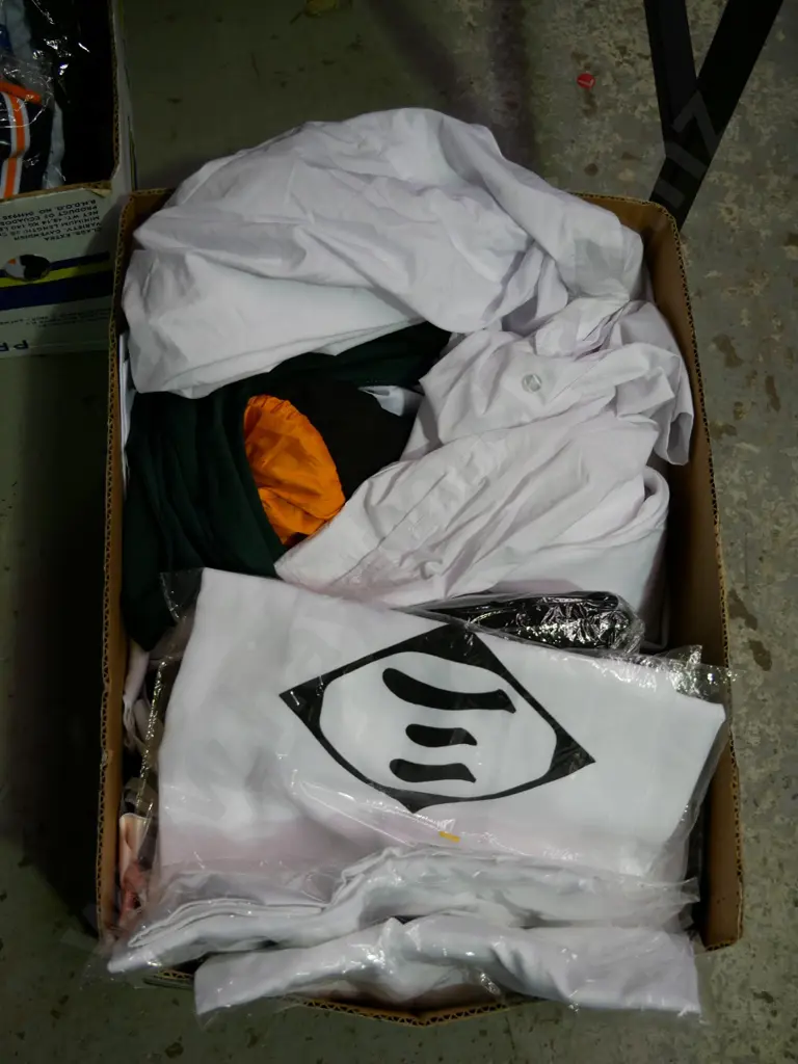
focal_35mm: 44
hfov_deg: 32.9
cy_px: 532
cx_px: 399
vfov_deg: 42.9
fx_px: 1352
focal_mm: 22
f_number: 4.2
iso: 500
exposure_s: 1/60
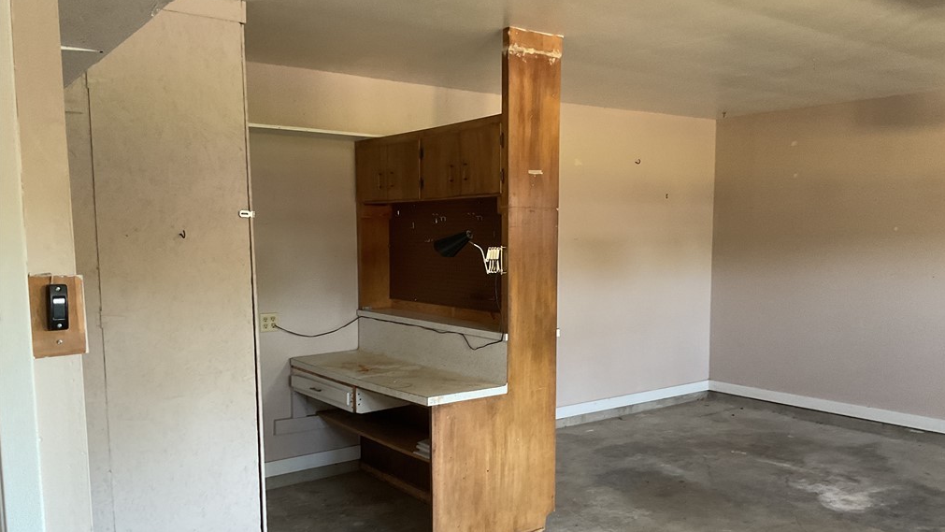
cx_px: 477
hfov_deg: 61.0
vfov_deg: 36.6
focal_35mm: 32
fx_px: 802
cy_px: 317
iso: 250
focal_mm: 3
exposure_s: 1/60
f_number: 1.8
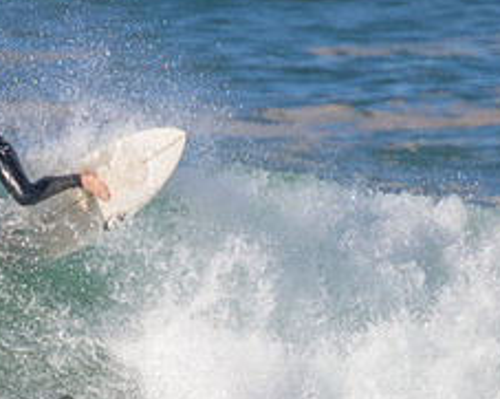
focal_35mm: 1921
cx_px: 42
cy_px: 411
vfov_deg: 0.8
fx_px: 28390
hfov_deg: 1.0
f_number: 11
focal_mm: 800
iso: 1000
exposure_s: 1/2000
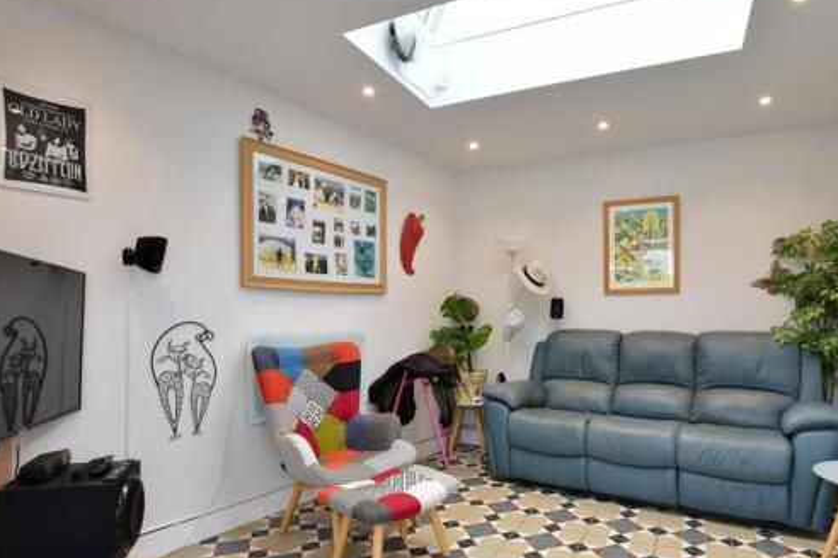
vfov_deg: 61.7
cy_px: 319
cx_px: 470
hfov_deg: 83.6
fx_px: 466
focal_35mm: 20
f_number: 11
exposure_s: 1/25
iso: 400
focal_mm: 10
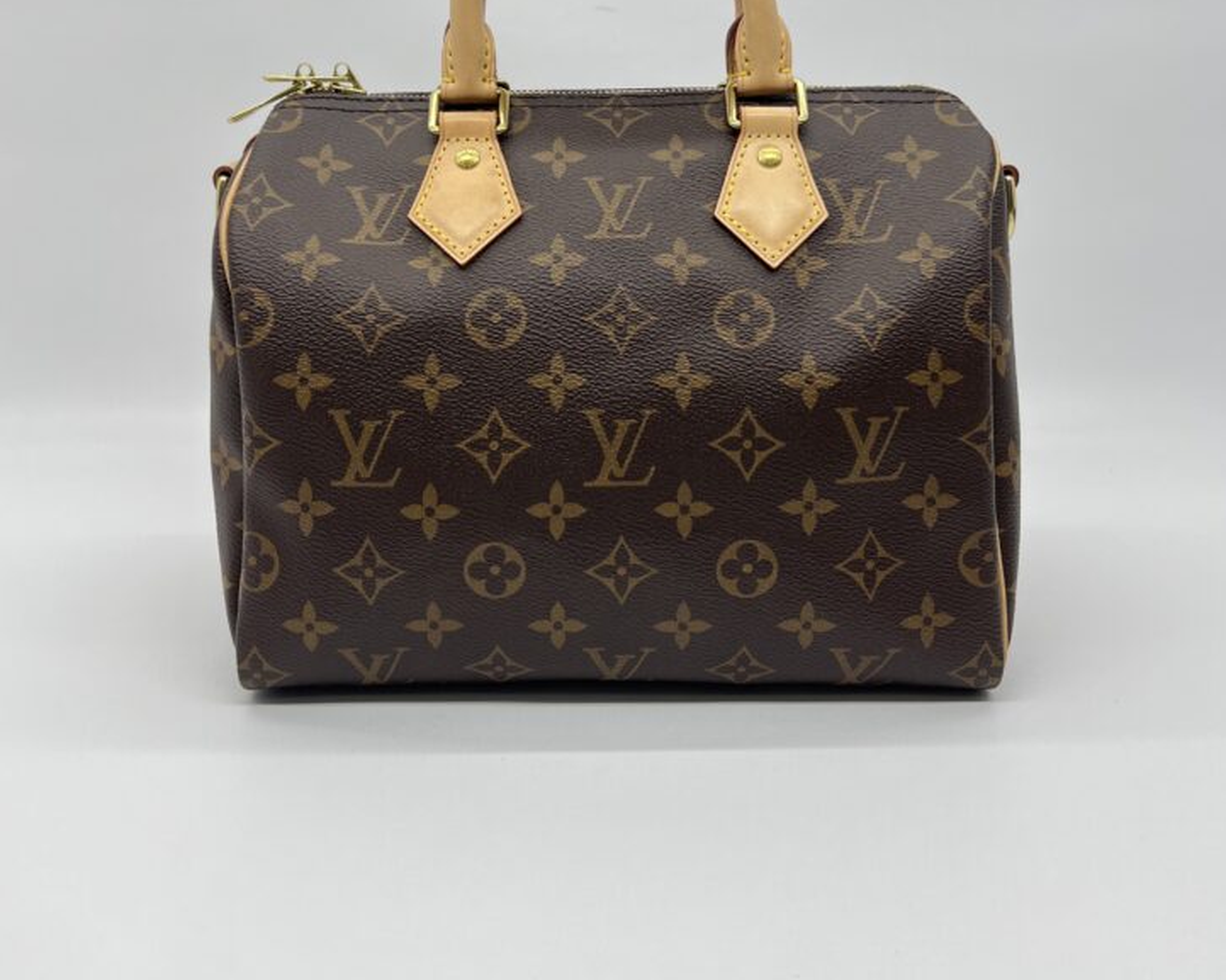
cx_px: 610
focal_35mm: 36
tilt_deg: -10.7
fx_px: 1306
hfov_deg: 50.3
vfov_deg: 40.1
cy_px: 260
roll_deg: -0.1
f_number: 1.5
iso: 32
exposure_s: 1/109
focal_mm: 5.7
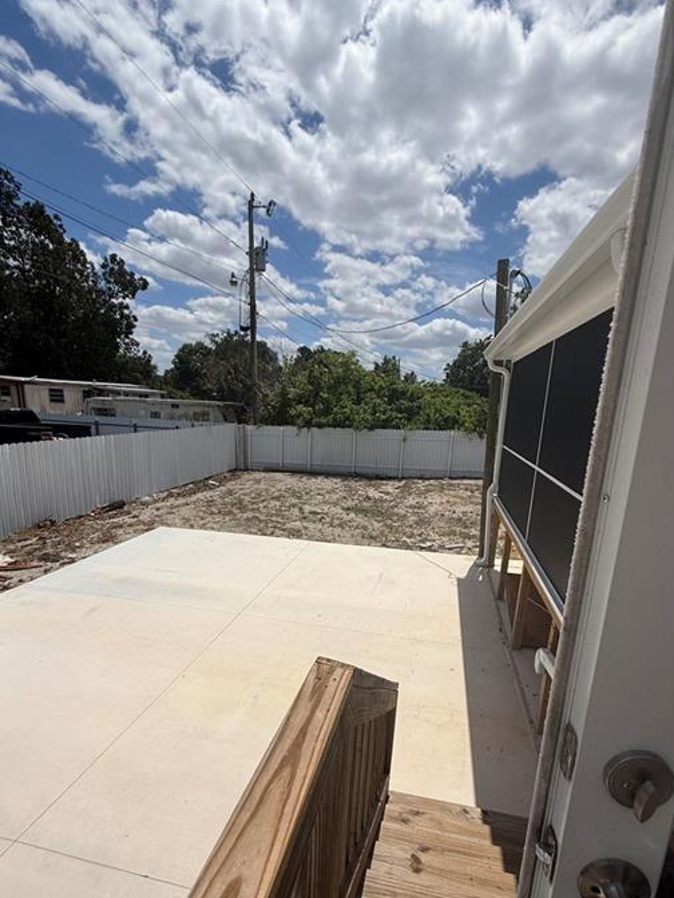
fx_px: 415
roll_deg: -3.4
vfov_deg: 94.2
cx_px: 362
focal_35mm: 16
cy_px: 493
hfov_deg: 78.0
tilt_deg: -12.7
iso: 40
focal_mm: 2.22
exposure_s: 1/5618
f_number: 2.2
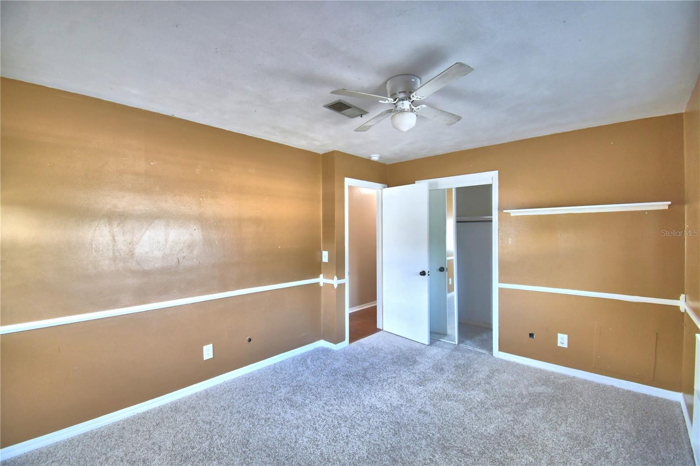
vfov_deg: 77.3
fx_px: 292
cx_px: 350
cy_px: 233
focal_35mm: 15
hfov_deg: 100.4
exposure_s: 1/40
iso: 400
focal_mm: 10
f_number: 4.5
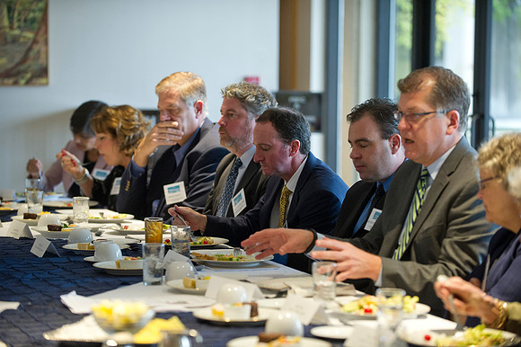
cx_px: 260
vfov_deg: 11.8
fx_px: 1678
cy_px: 174
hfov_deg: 17.7
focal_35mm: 116
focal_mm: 116
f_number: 2.8
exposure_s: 1/80
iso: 2500
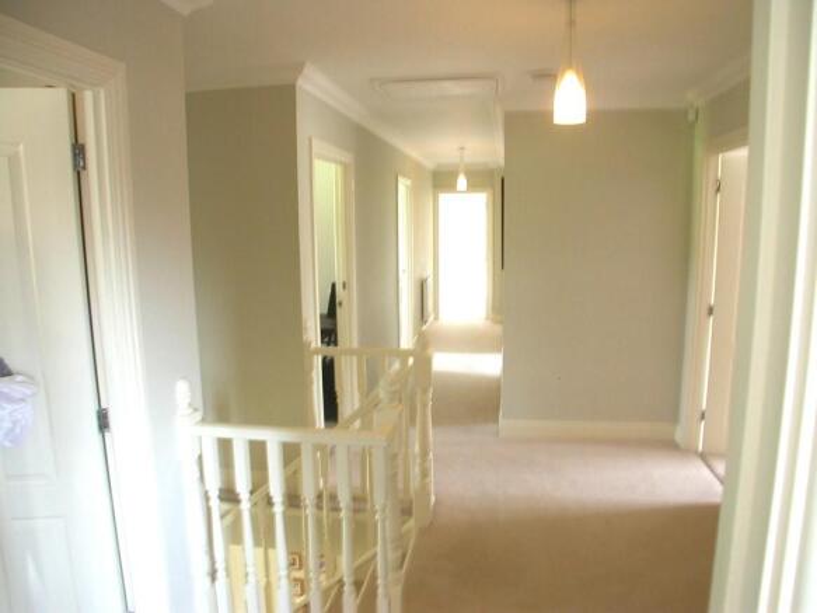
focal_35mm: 38
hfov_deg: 49.0
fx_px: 897
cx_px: 408
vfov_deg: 37.7
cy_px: 306
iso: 100
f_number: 2.6
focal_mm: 7.85
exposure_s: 1/4.5
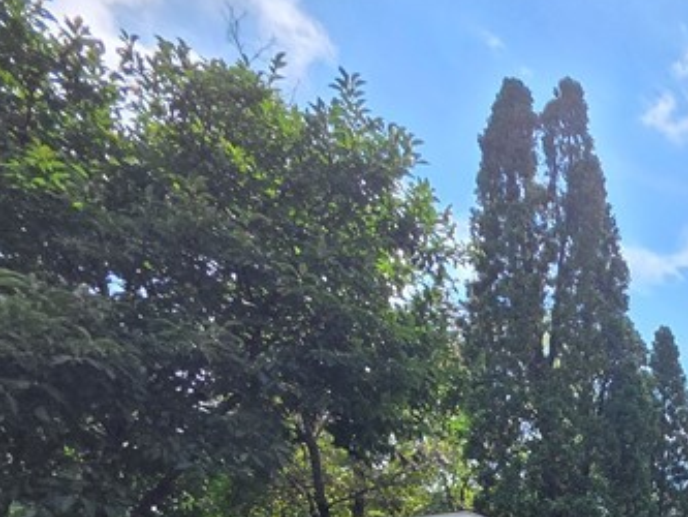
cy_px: 732
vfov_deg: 27.5
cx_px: 957
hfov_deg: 31.6
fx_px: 795
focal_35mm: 40
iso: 40
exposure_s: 1/1628
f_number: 1.9
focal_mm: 2.2
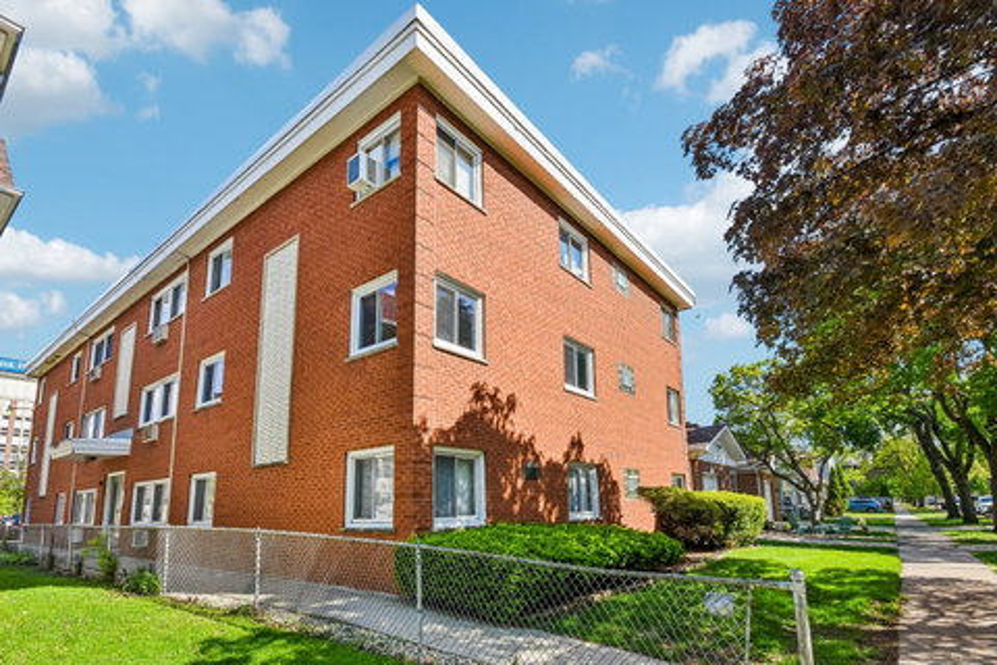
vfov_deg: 77.3
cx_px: 498
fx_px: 415
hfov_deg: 100.4
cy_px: 332
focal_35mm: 15
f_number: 8
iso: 500
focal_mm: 10
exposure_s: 1/640
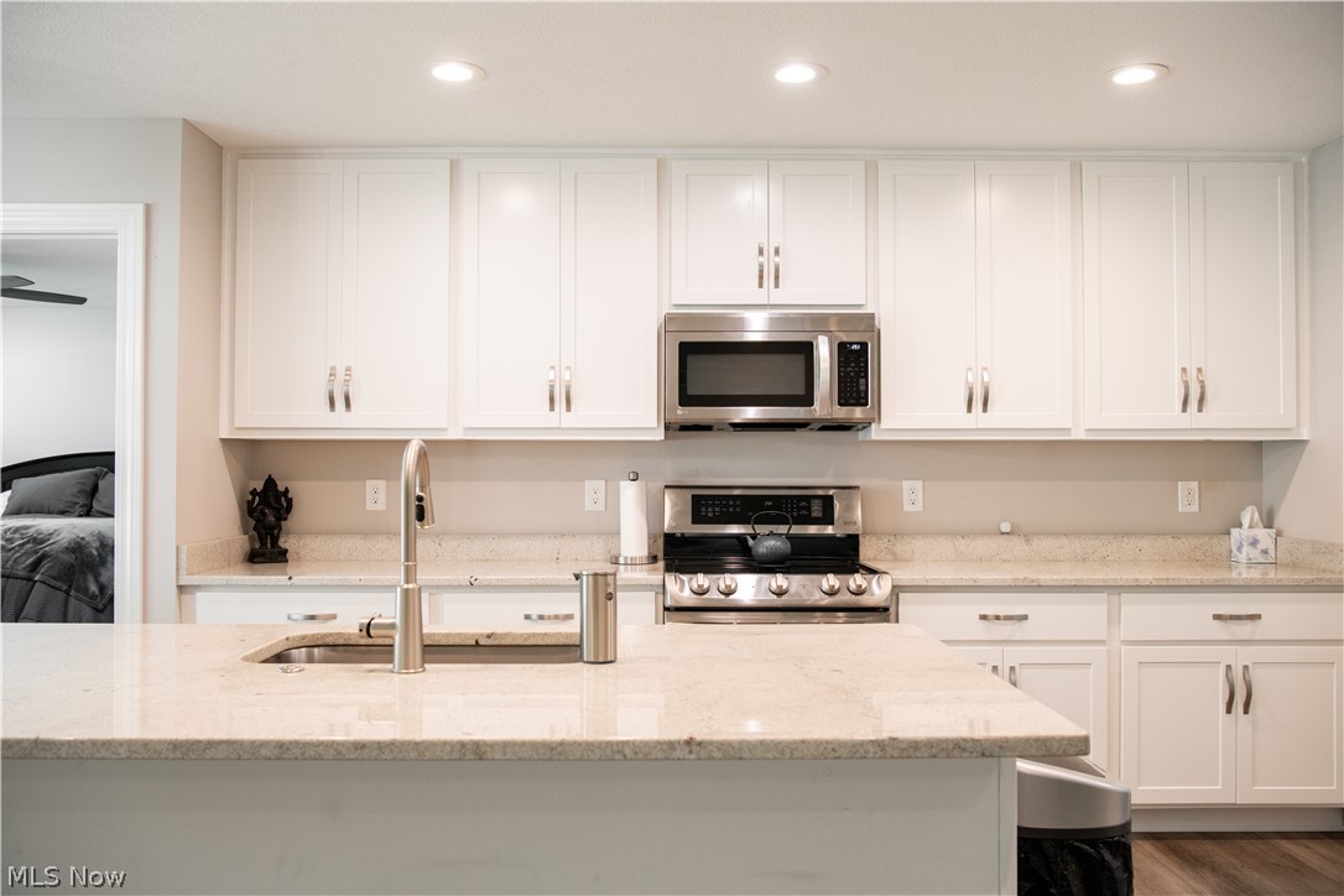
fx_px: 1120
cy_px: 448
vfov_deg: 43.6
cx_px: 672
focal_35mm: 30
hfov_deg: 61.9
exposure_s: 1/60
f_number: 5.6
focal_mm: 30
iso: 1250
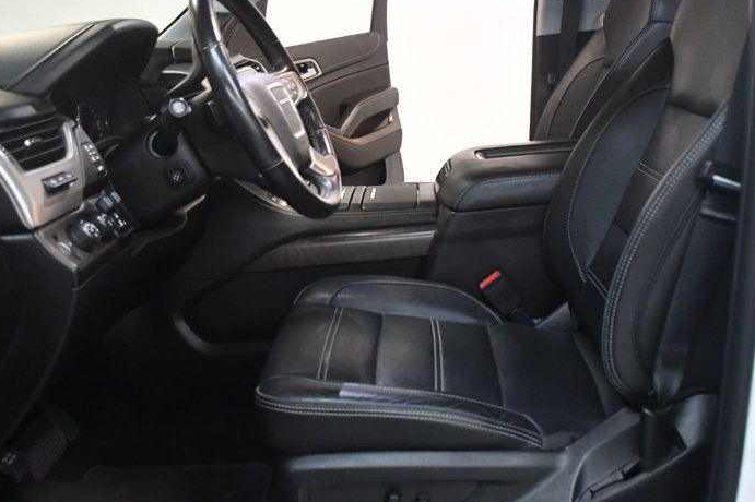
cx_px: 359
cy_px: 226
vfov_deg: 33.3
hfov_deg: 48.5
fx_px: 838
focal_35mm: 40
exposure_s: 1/100
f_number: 3.5
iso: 3200
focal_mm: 18
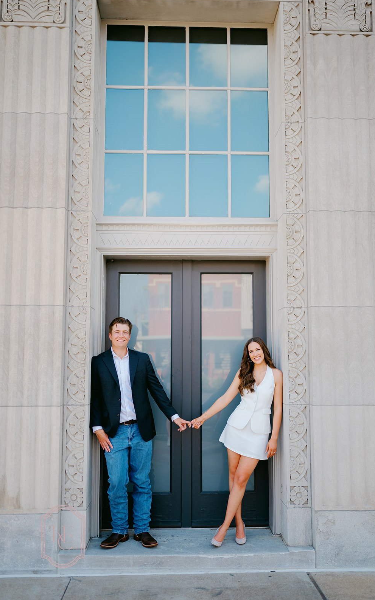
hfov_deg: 35.3
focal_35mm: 36
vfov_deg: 54.0
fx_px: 589
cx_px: 200
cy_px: 298
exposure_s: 1/2500
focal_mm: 35
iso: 200
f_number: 1.2
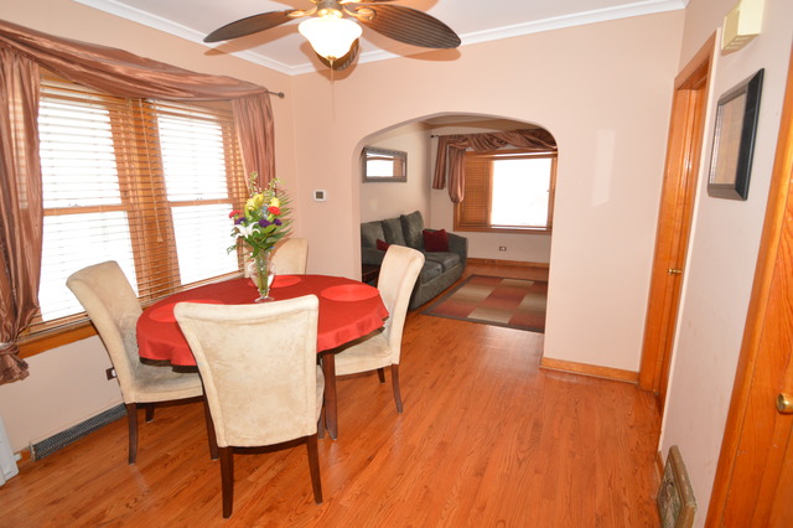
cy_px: 264
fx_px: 363
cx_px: 396
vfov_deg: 72.0
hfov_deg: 95.0
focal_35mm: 16
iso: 640
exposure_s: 1/60
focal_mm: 11
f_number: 3.5
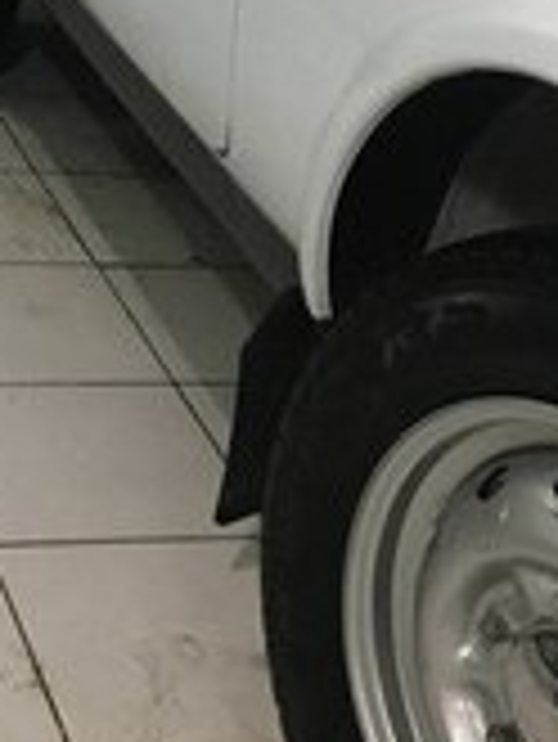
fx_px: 1867
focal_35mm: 87
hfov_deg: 16.7
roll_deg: -8.4
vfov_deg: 21.2
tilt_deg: -15.3
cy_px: -99
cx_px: 14
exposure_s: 1/20
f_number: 2.2
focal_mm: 4.15
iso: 200
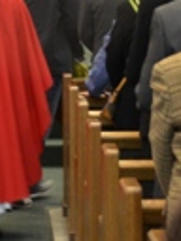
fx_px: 1550
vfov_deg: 8.8
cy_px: -15
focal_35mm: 222
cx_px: -40
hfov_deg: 6.6
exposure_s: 1/30
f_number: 4
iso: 1000
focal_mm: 31
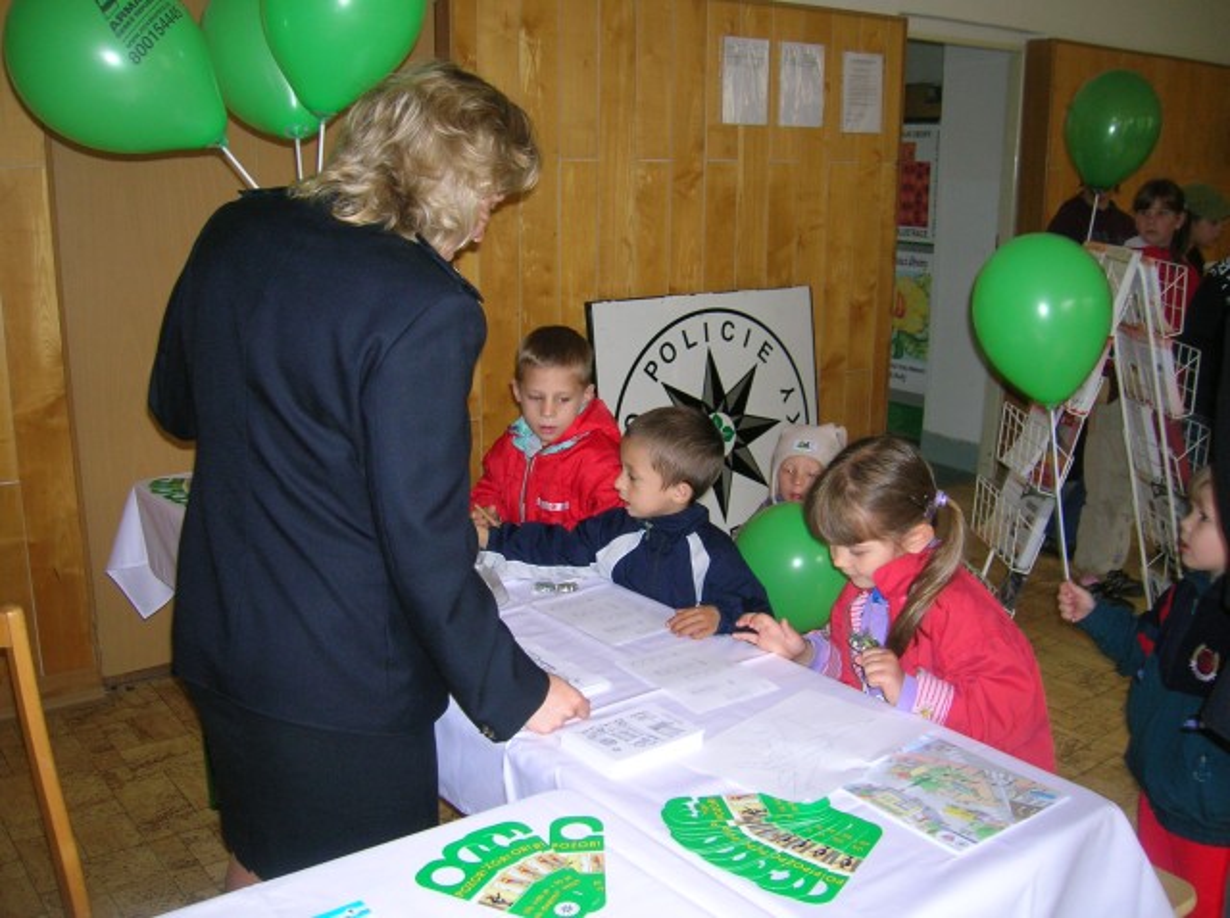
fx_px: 1206
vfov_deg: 41.7
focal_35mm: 34
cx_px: 615
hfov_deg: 54.0
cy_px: 459
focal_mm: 5.7
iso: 94
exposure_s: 1/60.1
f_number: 2.9
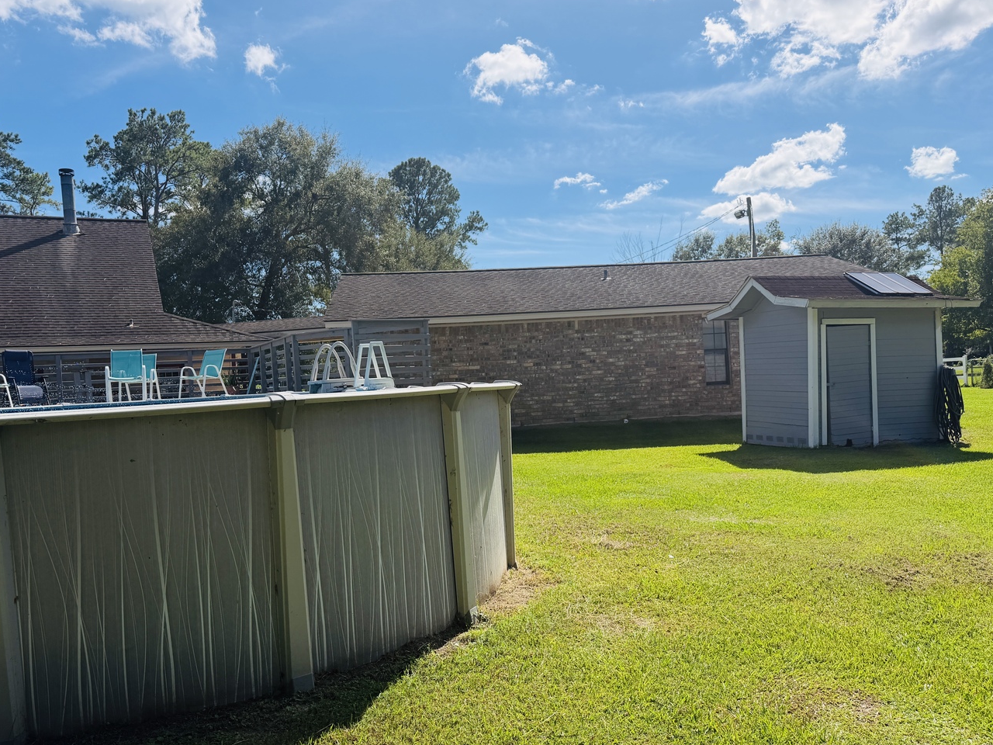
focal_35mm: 27
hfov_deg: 65.3
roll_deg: +3.7
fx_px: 775
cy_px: 379
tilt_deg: -0.6
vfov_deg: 51.4
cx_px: 488
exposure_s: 1/6173
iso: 80
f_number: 1.78
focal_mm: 6.76
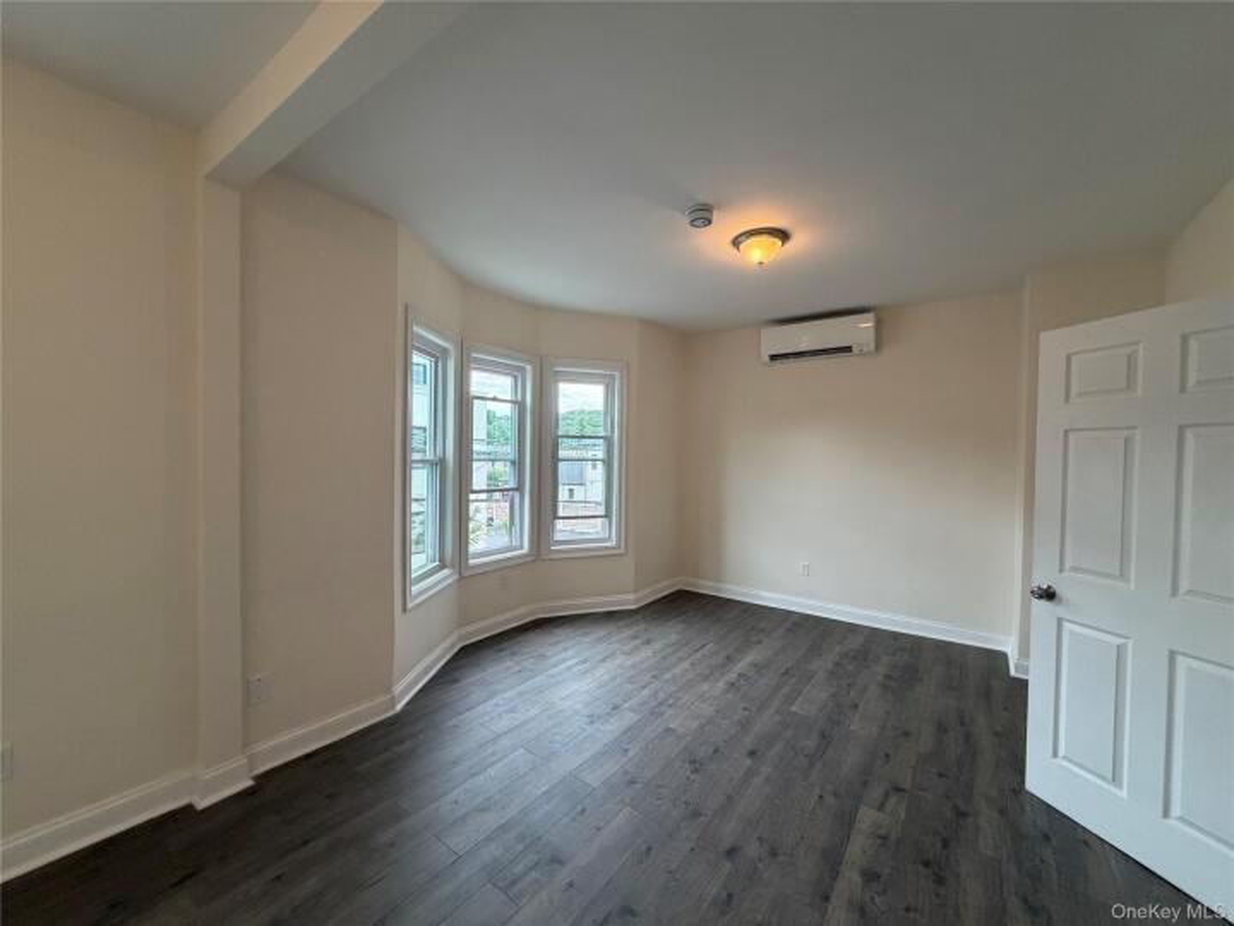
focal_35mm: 14
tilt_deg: -1.6
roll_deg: +0.6
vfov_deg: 85.7
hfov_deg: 102.1
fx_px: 499
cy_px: 463
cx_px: 617
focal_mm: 2.22
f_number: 2.2
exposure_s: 1/120
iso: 200
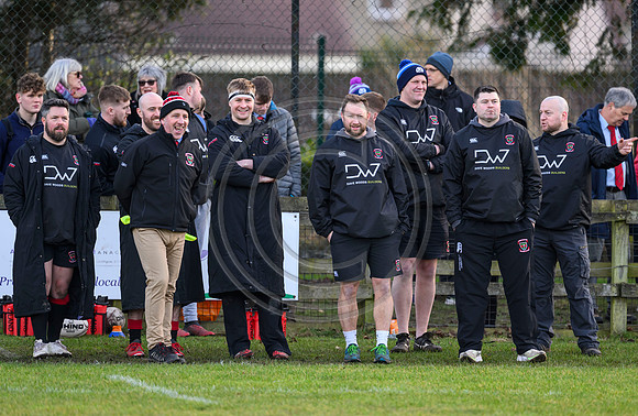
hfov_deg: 3.3
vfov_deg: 2.1
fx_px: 11111
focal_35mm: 631
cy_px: 233
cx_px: 355
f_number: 4
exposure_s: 1/500
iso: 640
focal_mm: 560
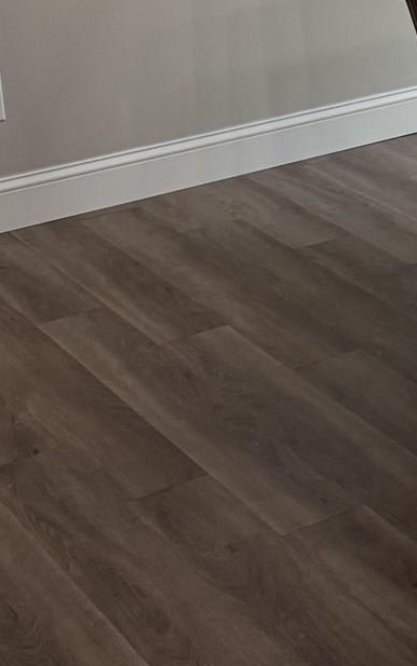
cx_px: 872
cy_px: -166
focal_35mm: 95
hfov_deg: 12.0
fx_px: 1726
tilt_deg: -8.8
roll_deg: +1.0
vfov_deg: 20.3
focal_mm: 6.76
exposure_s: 1/120
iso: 160
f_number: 1.78
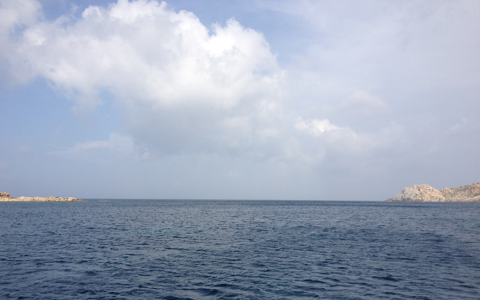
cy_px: 177
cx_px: 237
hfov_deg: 51.5
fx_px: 497
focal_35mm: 38
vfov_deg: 33.5
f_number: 2.4
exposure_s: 1/2404
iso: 64
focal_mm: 4.28
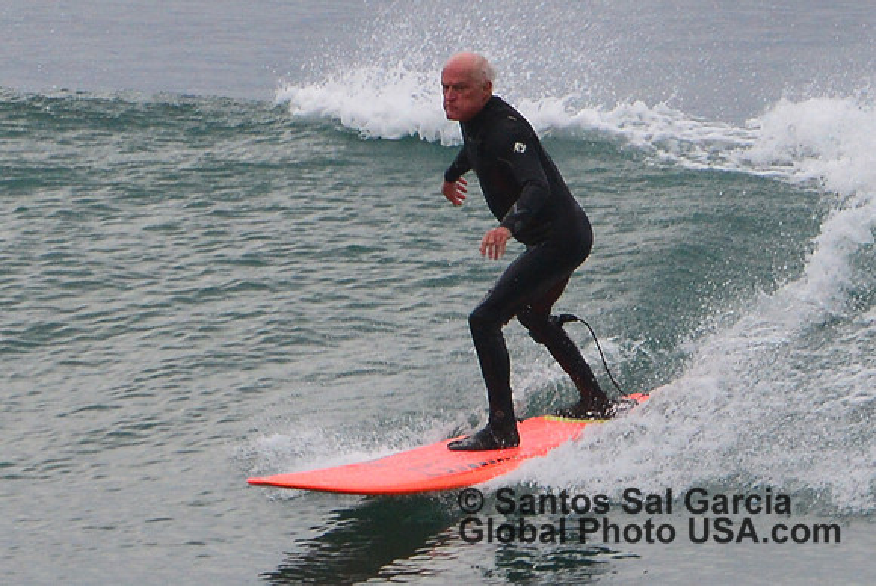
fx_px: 13397
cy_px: 293
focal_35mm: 550
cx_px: 438
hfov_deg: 3.7
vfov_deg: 2.5
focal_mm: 550
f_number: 11
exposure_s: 1/500
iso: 1000
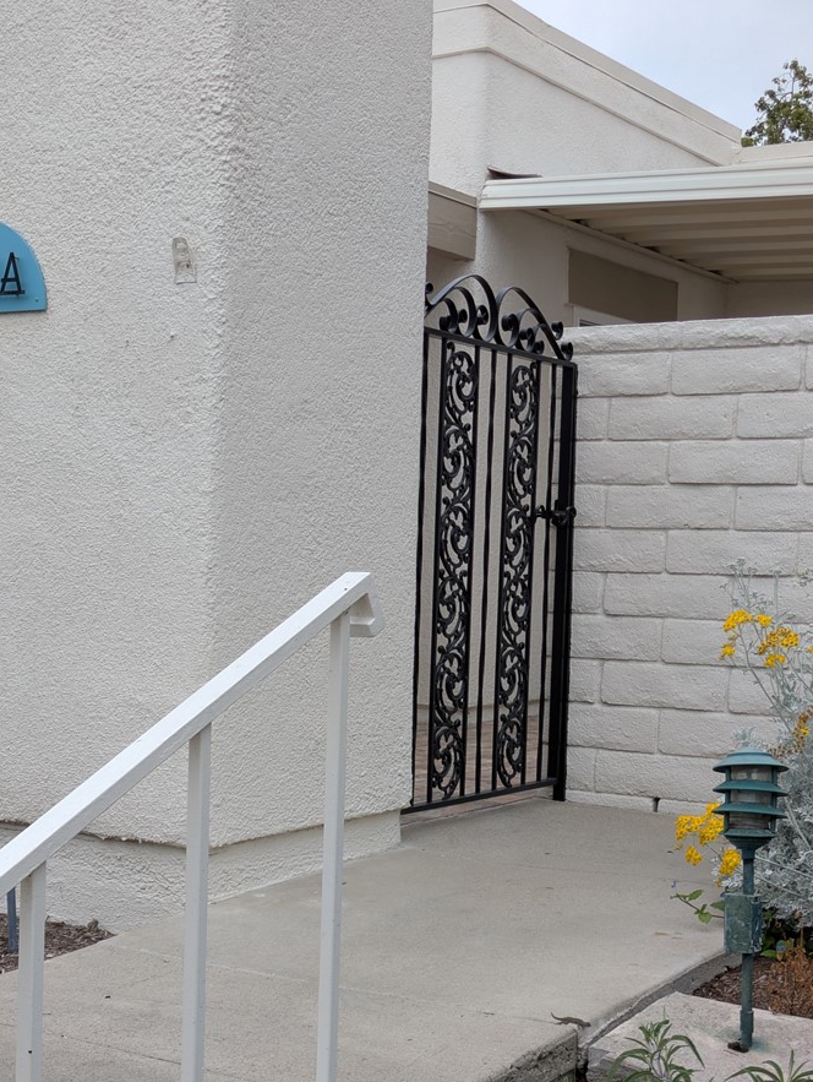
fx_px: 1844
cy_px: 613
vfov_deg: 32.6
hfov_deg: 24.8
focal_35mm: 59
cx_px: 358
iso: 48
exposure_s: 1/2183
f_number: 1.89
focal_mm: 5.43
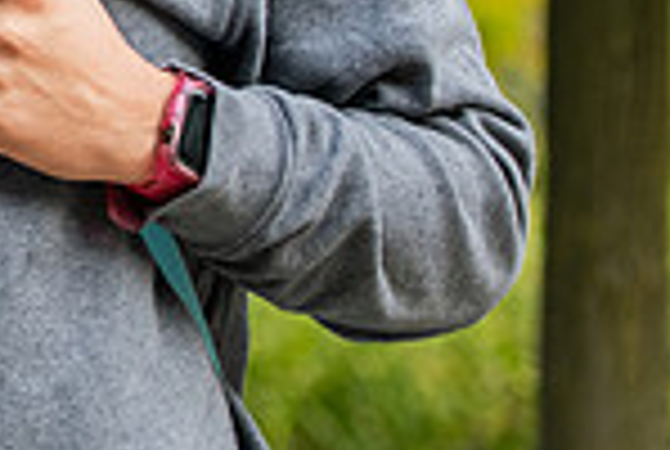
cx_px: -585
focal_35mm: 291
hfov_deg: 6.9
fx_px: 5427
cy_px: -286
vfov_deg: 4.7
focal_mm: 75
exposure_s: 1/500
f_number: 3.2
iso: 160
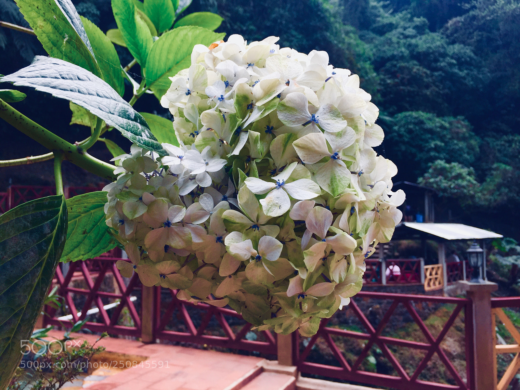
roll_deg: +0.6
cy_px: 195
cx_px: 260
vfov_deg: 48.2
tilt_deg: +1.7
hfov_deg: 61.7
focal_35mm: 29
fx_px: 436
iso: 32
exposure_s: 1/542
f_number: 2.2
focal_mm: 4.15
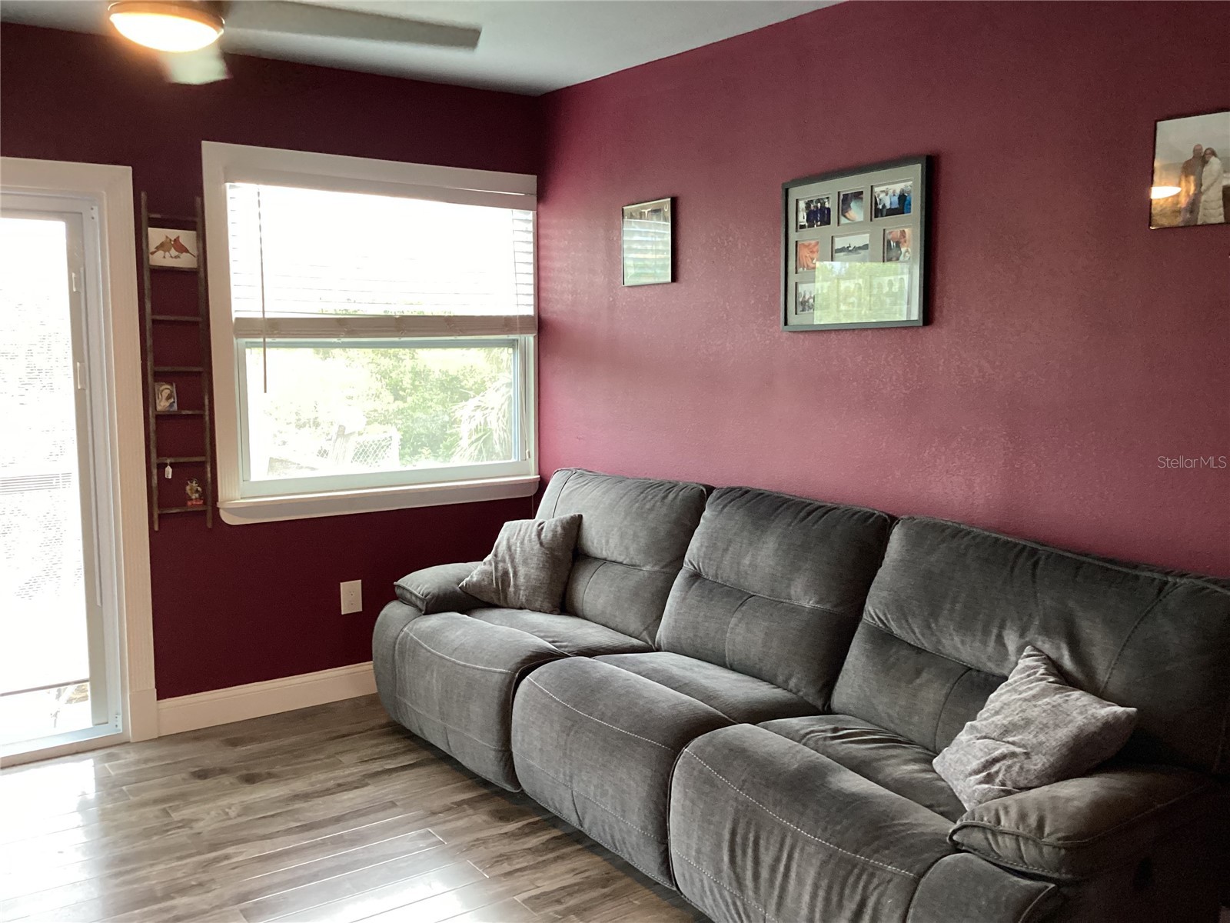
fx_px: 1102
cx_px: 615
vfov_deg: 45.4
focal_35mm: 31
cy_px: 462
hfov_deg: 58.4
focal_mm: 3.3
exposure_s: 1/60
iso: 400
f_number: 2.4
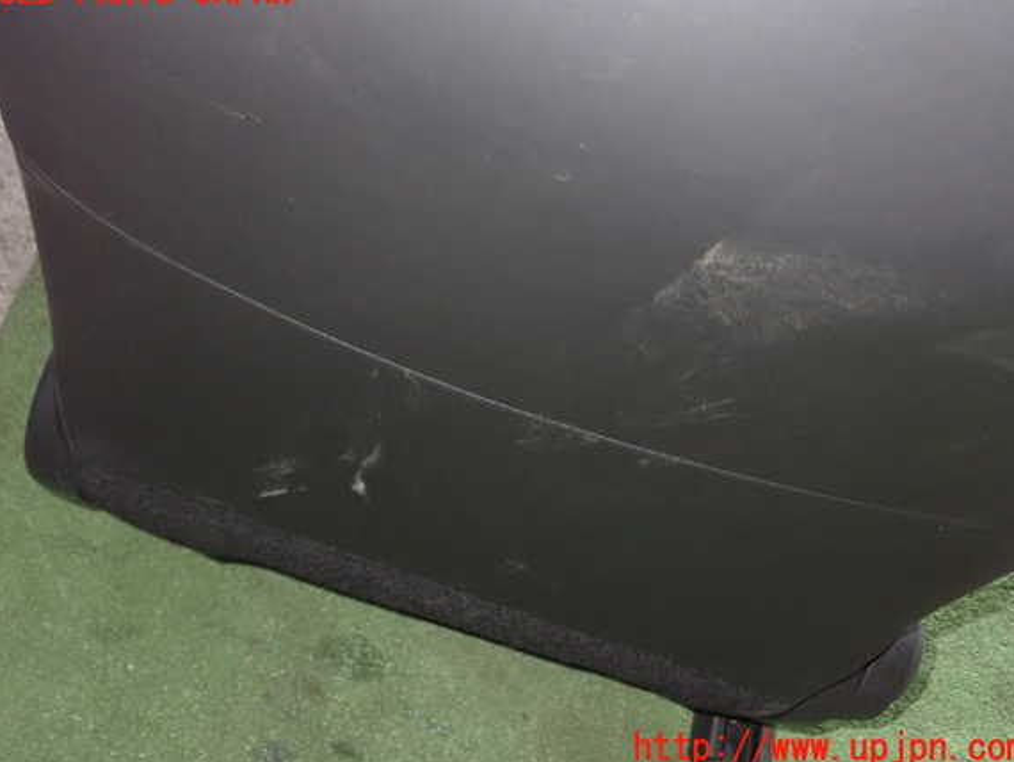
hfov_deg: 46.8
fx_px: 1172
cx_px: 502
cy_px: 370
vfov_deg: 36.0
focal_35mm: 40
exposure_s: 1/40
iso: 1000
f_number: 8
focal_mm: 6.83
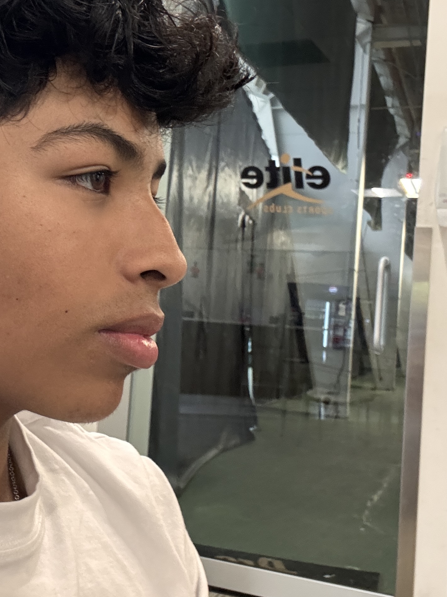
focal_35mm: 49
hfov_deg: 29.4
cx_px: 133
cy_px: 285
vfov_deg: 38.9
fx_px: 844
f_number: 1.9
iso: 320
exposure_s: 1/40
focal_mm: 2.69
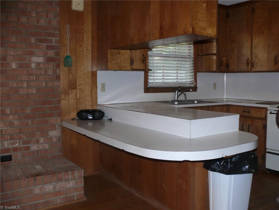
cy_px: 105
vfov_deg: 38.7
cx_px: 140
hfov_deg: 50.1
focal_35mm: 37
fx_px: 298
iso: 100
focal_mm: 7.7
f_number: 2.8
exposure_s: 1/30
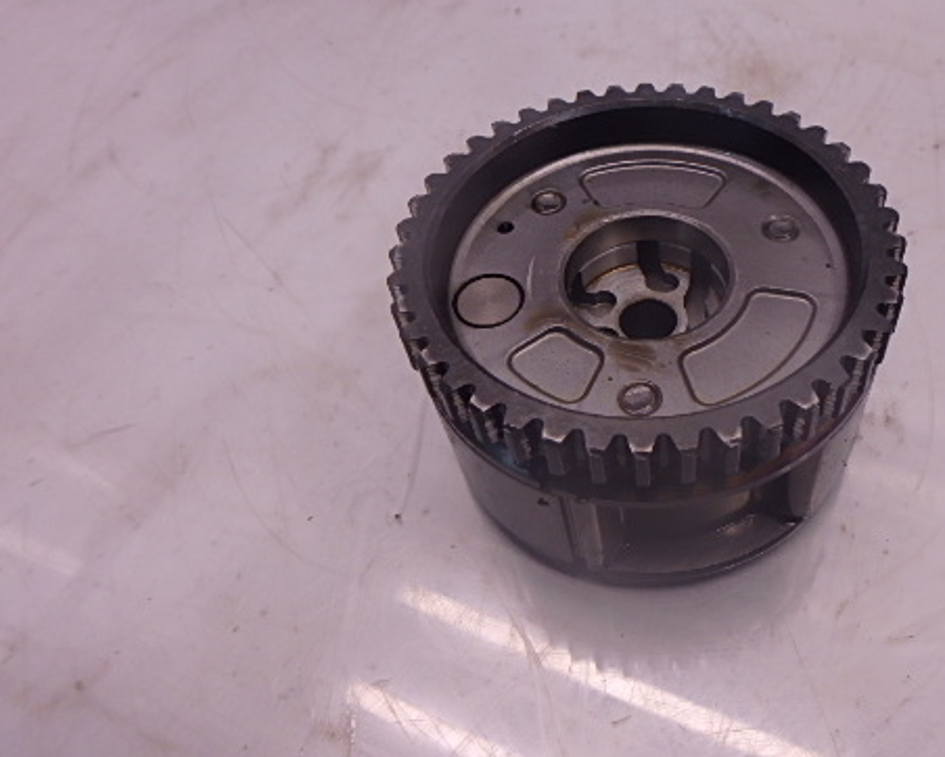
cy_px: 326
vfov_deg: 49.9
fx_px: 811
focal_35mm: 29
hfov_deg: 58.9
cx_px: 638
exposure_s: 1/60
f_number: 3.5
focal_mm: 3.7
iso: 160
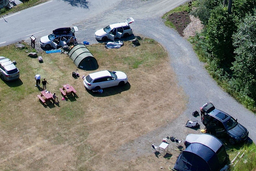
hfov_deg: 21.4
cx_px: 94
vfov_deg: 12.7
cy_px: -169
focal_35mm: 95
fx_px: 676
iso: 100
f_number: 2.8
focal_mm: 8.38
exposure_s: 1/2500
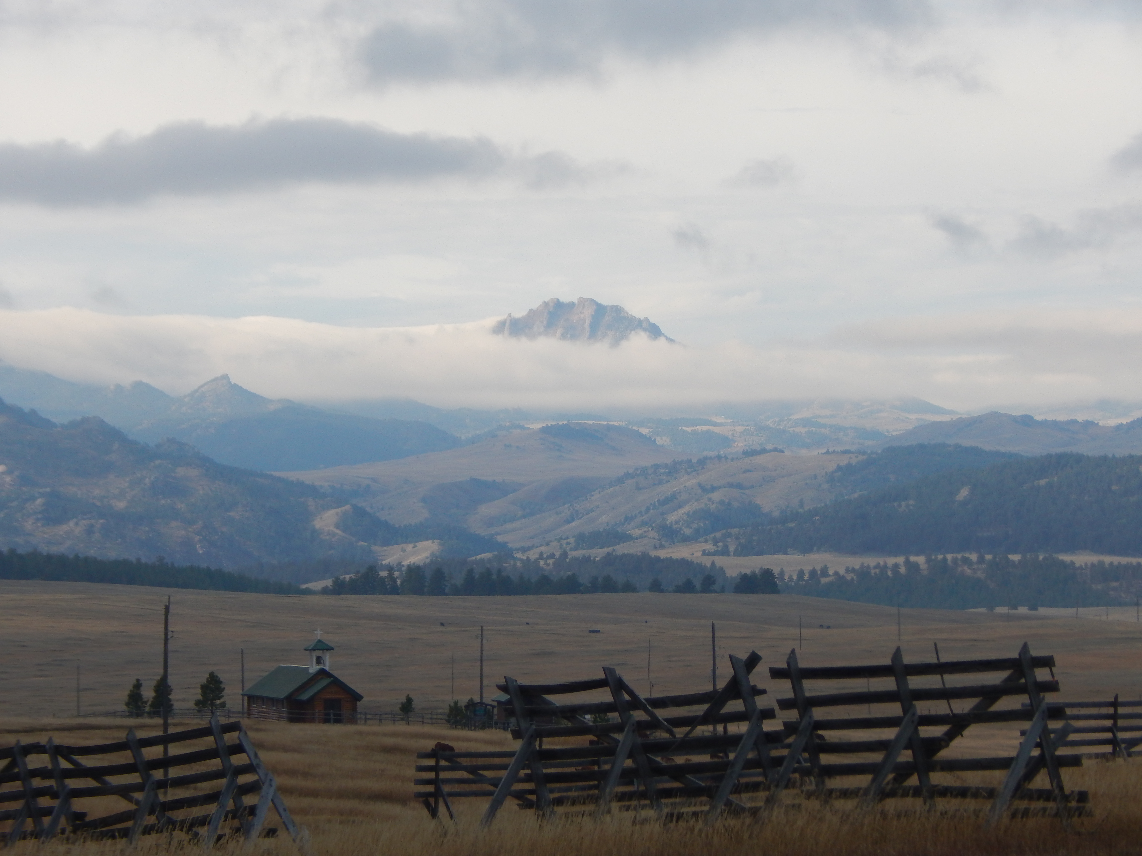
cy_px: 428
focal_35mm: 182
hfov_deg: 10.9
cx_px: 571
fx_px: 6004
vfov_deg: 8.2
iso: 125
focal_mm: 32.8
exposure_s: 1/320
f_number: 5.3
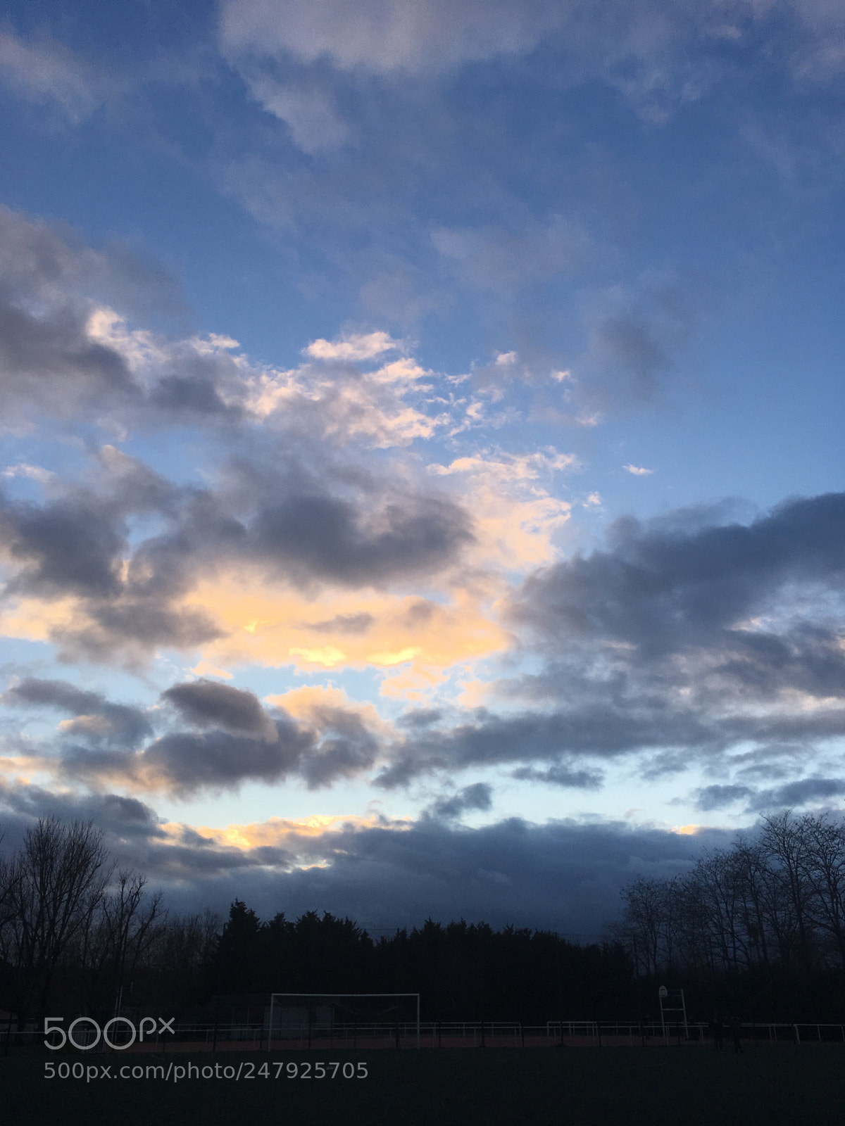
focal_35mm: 29
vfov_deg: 61.7
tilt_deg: +23.7
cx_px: 422
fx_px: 944
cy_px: 563
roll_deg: +0.4
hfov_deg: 48.2
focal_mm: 4.15
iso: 25
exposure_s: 1/818
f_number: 2.2
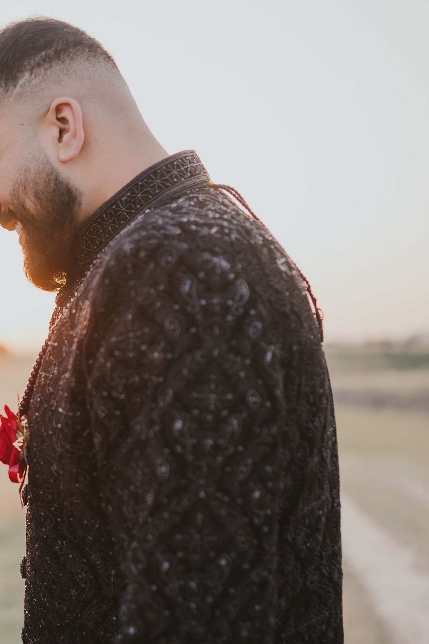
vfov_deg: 30.0
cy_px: 403
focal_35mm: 67
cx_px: 33
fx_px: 1198
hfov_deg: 19.9
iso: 320
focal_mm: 35
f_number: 1.6
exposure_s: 1/800
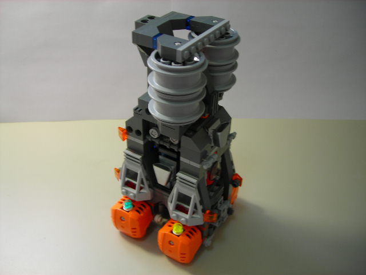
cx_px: 183
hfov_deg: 49.0
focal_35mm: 38
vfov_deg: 37.7
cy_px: 138
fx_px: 402
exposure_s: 1/11.3
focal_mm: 6.3
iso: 50
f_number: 3.2
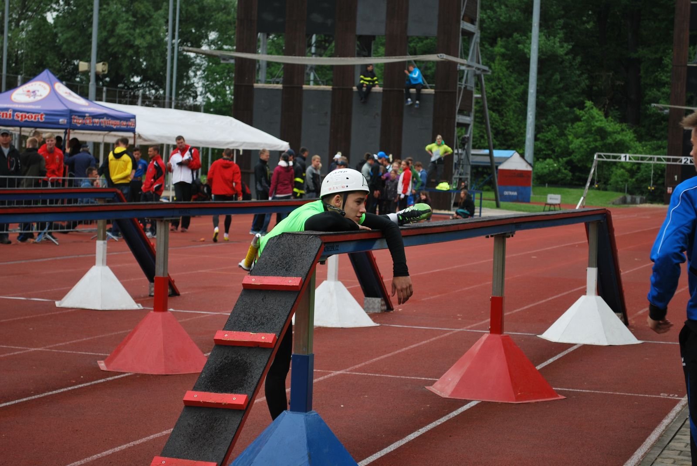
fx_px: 1599
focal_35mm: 82
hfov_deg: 24.6
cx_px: 348
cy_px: 233
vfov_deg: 16.6
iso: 110
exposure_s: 1/125
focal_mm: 55
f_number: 5.6
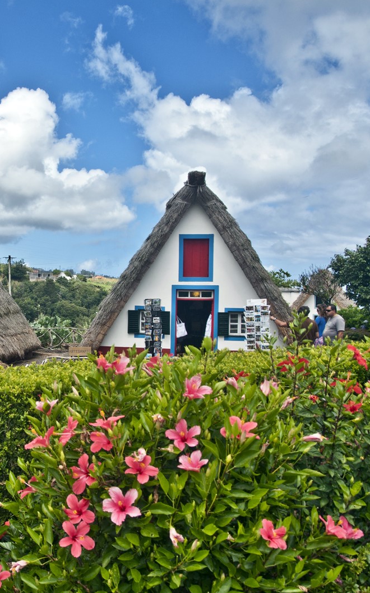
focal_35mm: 37
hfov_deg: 33.2
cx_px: 62
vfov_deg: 52.8
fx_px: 597
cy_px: 296
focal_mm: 16
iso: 200
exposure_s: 1/1000
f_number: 4.5
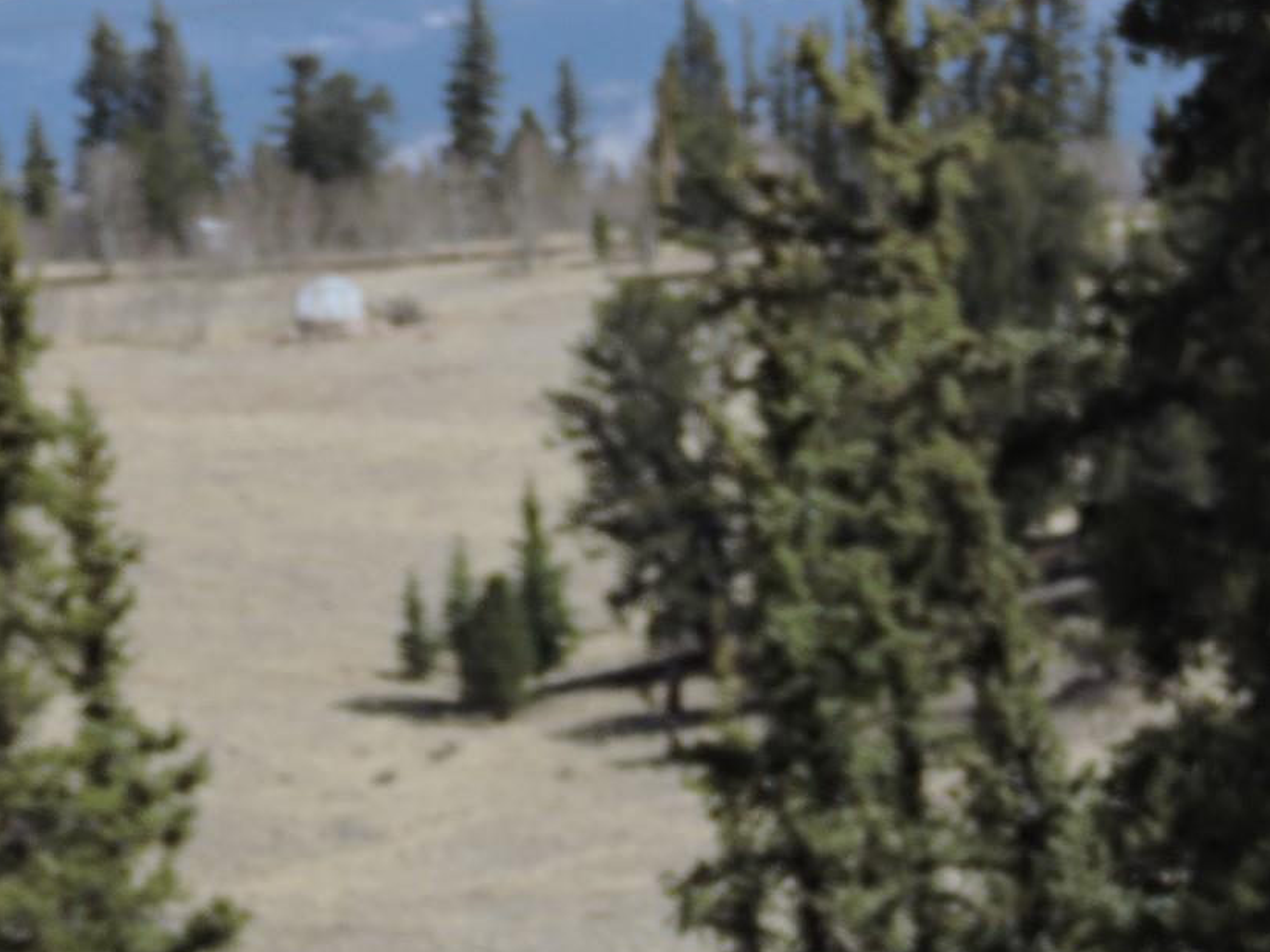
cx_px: 239
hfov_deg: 6.0
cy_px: 363
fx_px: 12140
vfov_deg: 4.5
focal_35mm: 331
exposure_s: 1/640
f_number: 4.5
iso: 100
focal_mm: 30.3
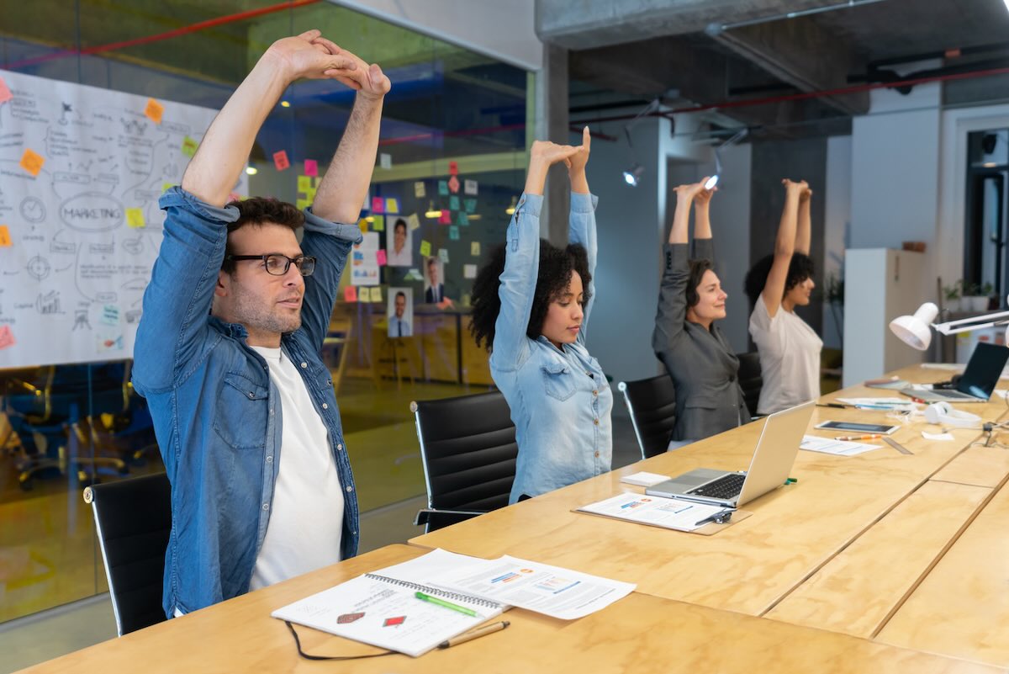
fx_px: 953
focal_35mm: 34
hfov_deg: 55.8
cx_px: 504
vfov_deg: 38.9
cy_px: 337
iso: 1000
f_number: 2.8
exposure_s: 1/320
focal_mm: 34
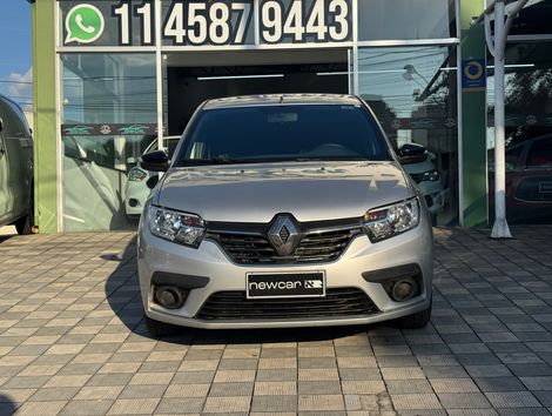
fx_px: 767
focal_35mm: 48
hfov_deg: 39.6
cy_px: 208
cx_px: 276
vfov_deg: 30.3
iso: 64
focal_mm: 6.76
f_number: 1.78
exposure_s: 1/4049
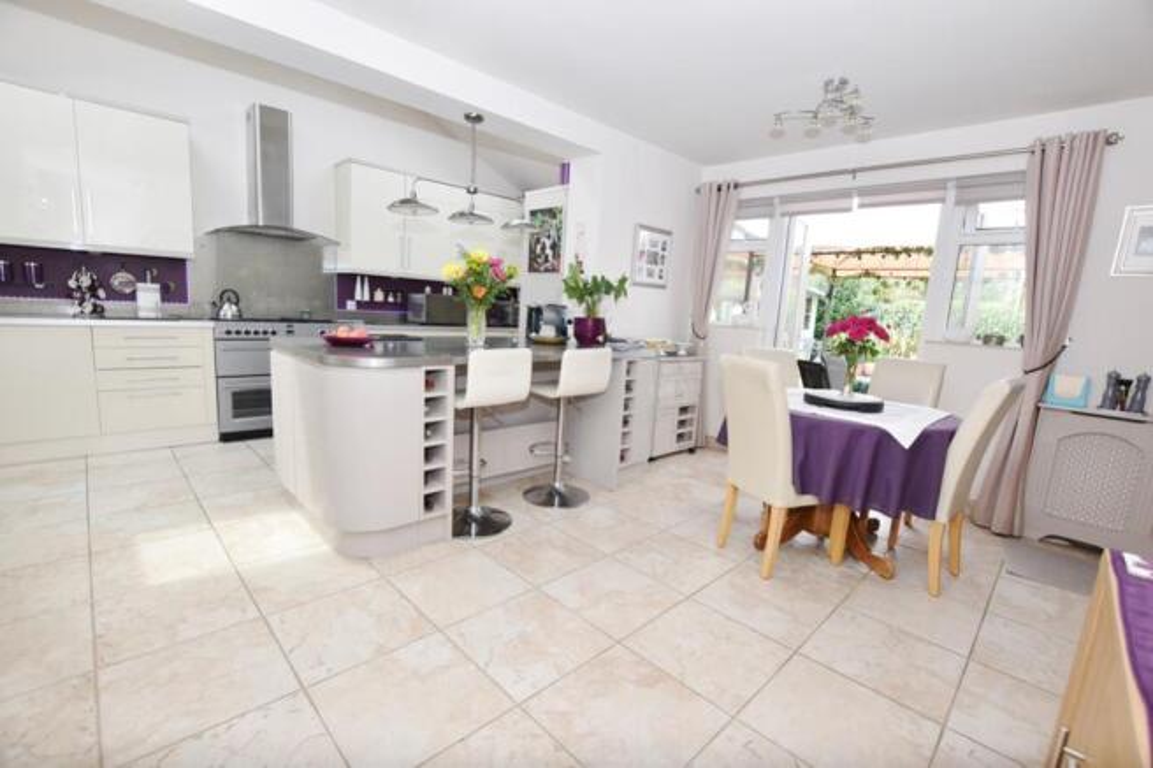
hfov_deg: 100.4
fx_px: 480
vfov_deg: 77.3
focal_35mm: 15
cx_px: 576
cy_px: 384
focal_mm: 10
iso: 400
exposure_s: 1/250
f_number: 5.6
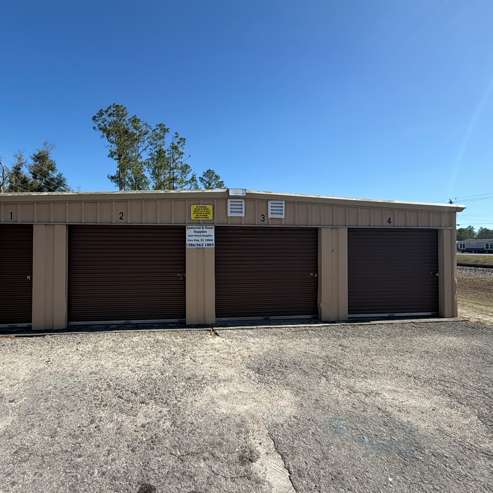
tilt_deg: +0.9
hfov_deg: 83.1
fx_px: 274
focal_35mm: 17
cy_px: 240
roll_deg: -0.8
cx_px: 200
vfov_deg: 84.0
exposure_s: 1/770
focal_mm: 2.22
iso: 25
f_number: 2.2
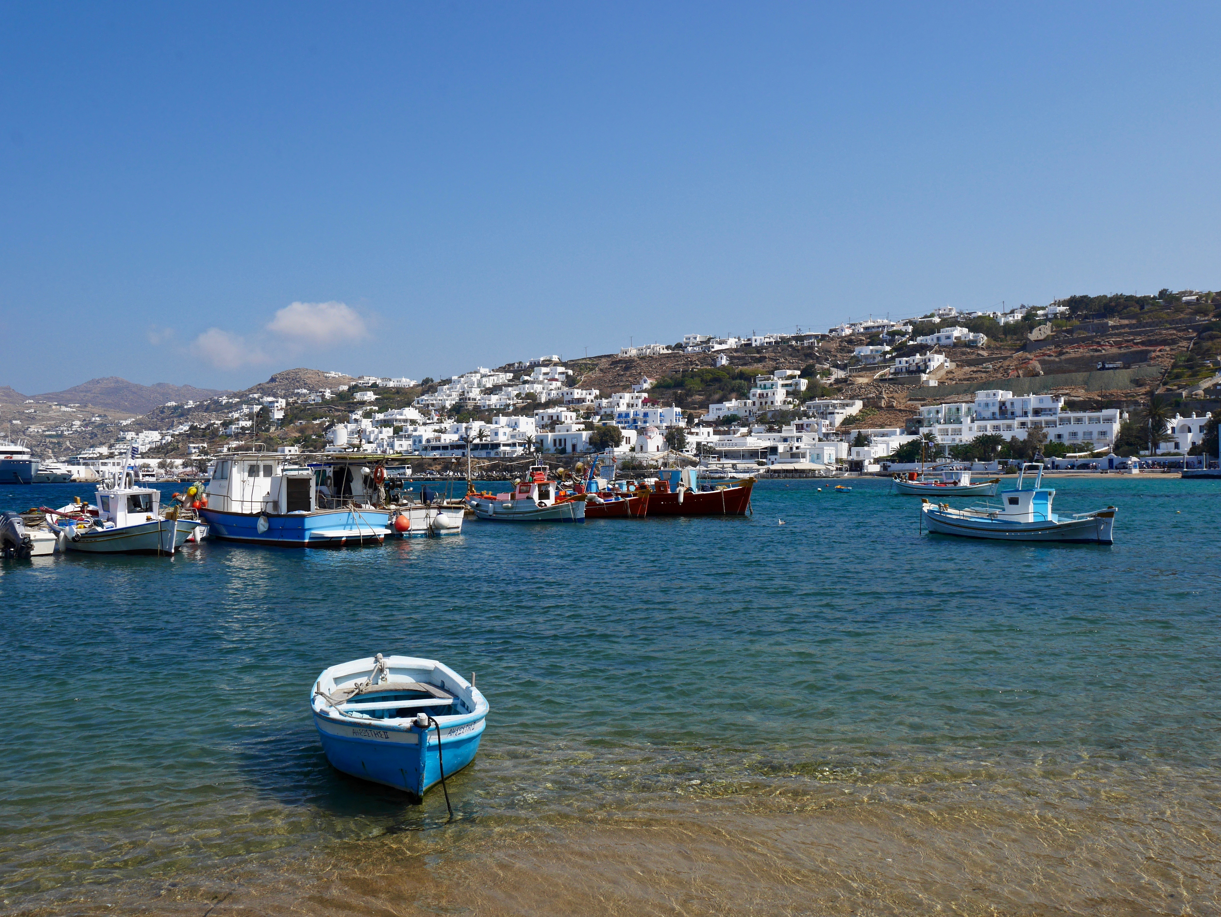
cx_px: 610
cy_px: 458
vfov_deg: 44.2
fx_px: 1129
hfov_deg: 56.8
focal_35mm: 32
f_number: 10
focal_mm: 16
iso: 200
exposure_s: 1/640
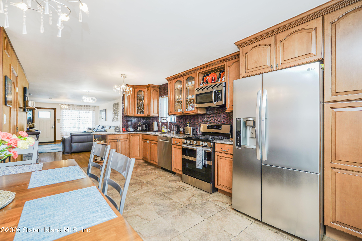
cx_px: 181
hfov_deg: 96.7
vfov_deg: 73.7
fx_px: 161
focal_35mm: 16
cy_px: 120
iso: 50
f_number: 4
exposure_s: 1/8
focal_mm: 16
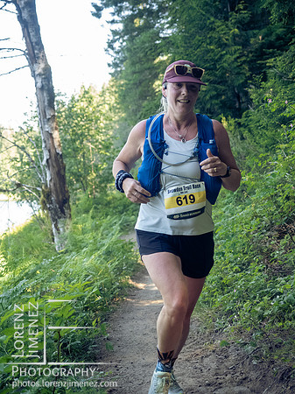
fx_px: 728
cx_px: 148
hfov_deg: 22.9
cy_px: 197
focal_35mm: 64
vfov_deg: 30.3
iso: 3200
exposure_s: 1/1000
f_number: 2.8
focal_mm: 32
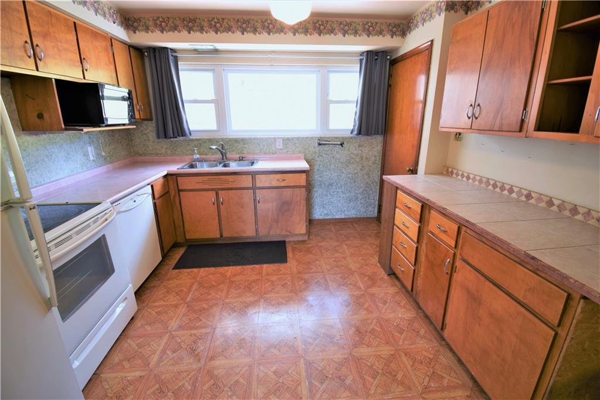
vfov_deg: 77.3
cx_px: 300
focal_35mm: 15
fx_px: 250
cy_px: 200
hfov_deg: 100.4
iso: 100
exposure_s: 1/4
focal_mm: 10
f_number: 5.6
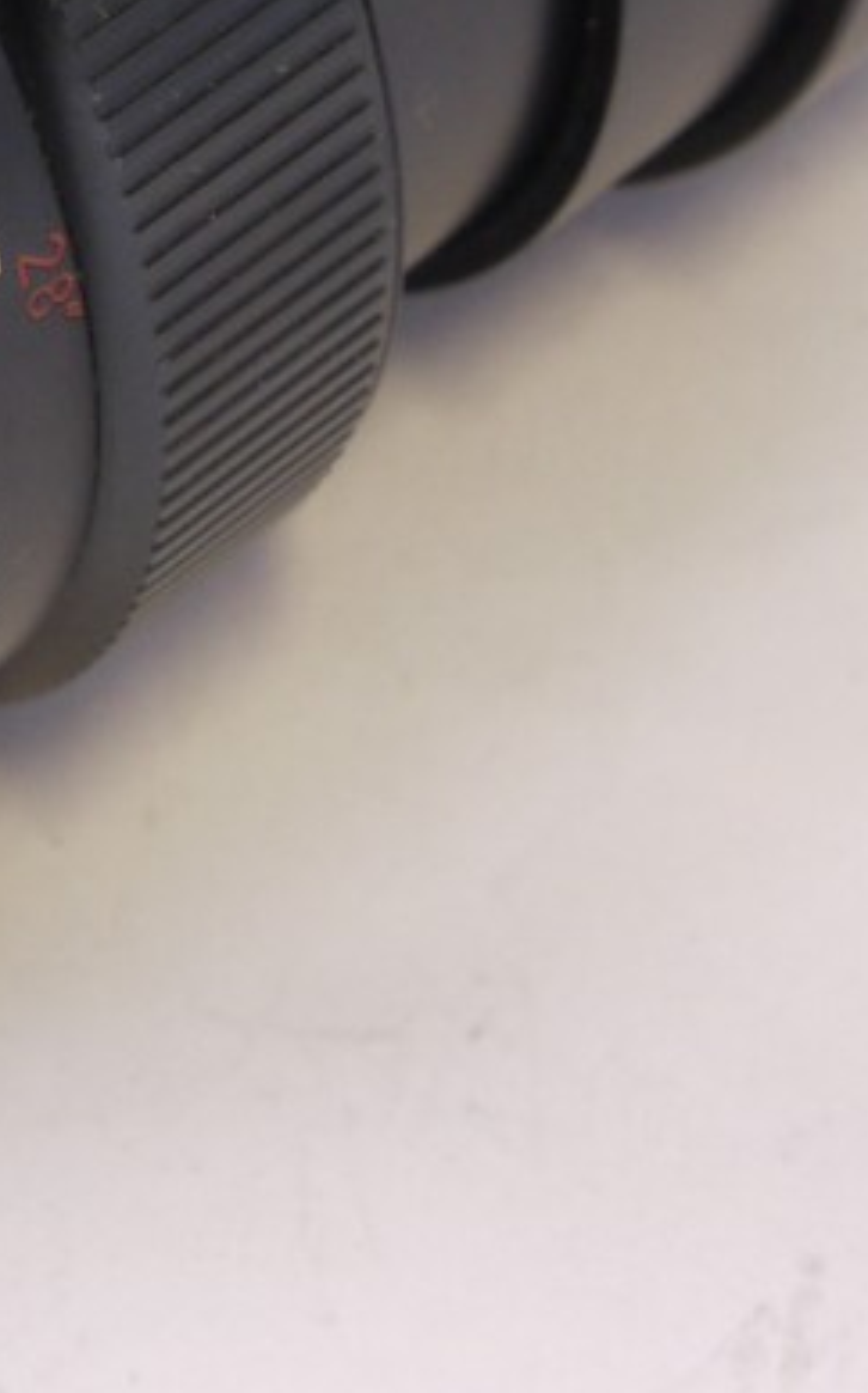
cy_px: -205
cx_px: -165
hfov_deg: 7.9
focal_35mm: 164
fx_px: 6217
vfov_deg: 12.5
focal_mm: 25
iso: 400
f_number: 10
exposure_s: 1/8
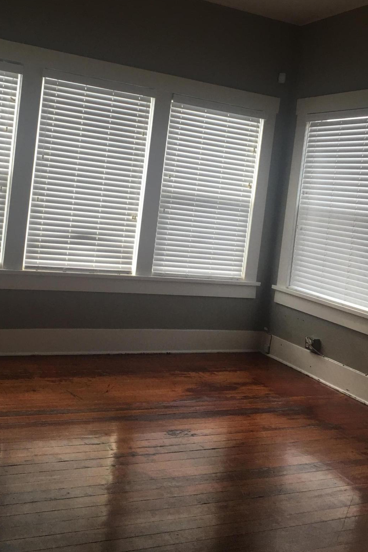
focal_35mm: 39
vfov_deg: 49.2
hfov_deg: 34.1
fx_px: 598
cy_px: 215
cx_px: 144
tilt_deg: -0.9
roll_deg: -6.7
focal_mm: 4.15
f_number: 2.2
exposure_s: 1/40
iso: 25
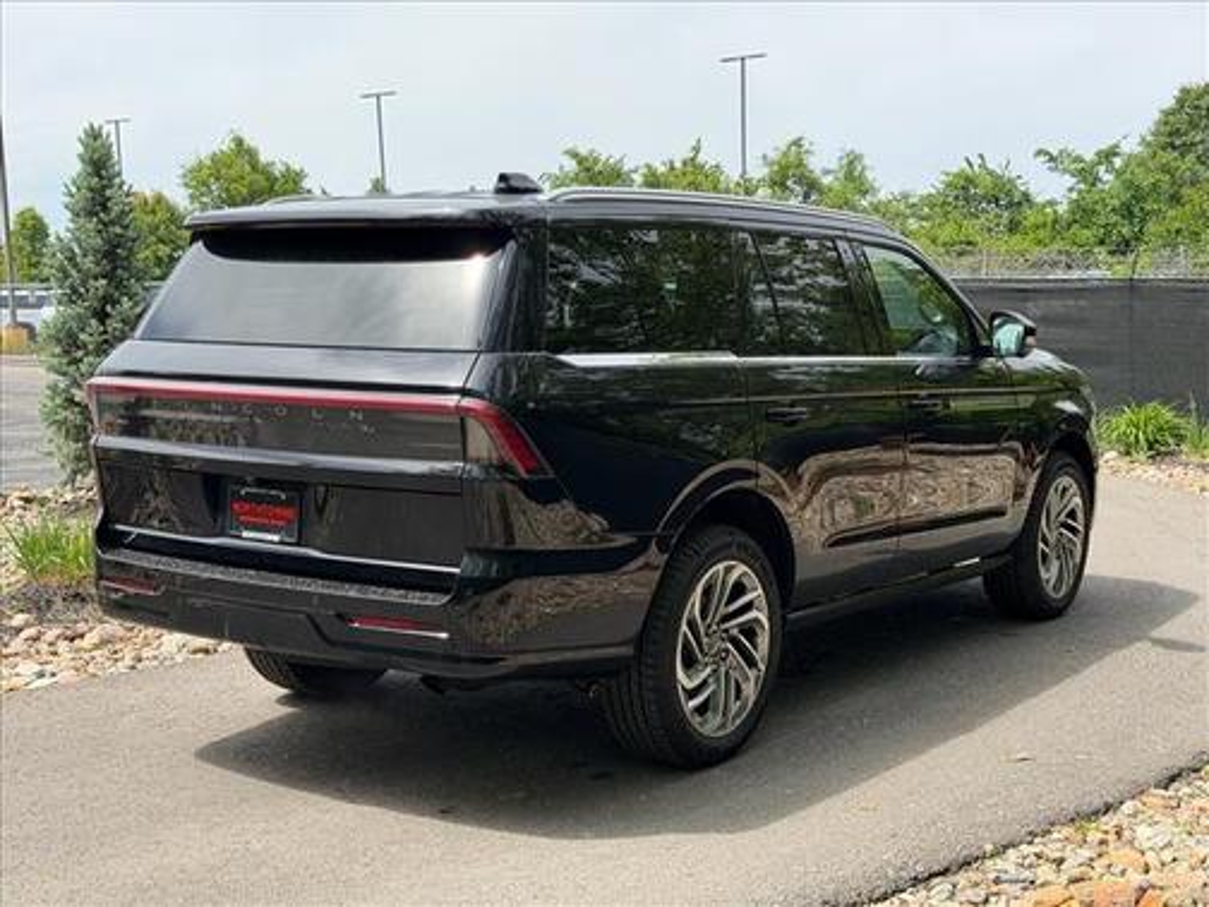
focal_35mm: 48
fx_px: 1676
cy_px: 454
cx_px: 604
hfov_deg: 39.7
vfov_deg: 30.3
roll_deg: +3.2
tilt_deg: -2.4
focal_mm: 6.76
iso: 100
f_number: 1.78
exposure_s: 1/2577
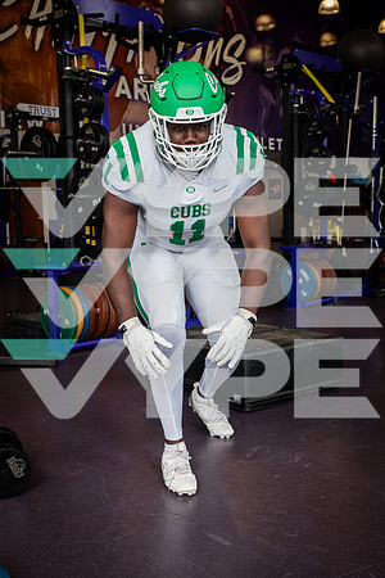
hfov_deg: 29.2
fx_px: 738
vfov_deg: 42.7
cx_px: 192
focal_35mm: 46
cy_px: 289
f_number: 7.1
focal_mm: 46
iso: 800
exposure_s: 1/250
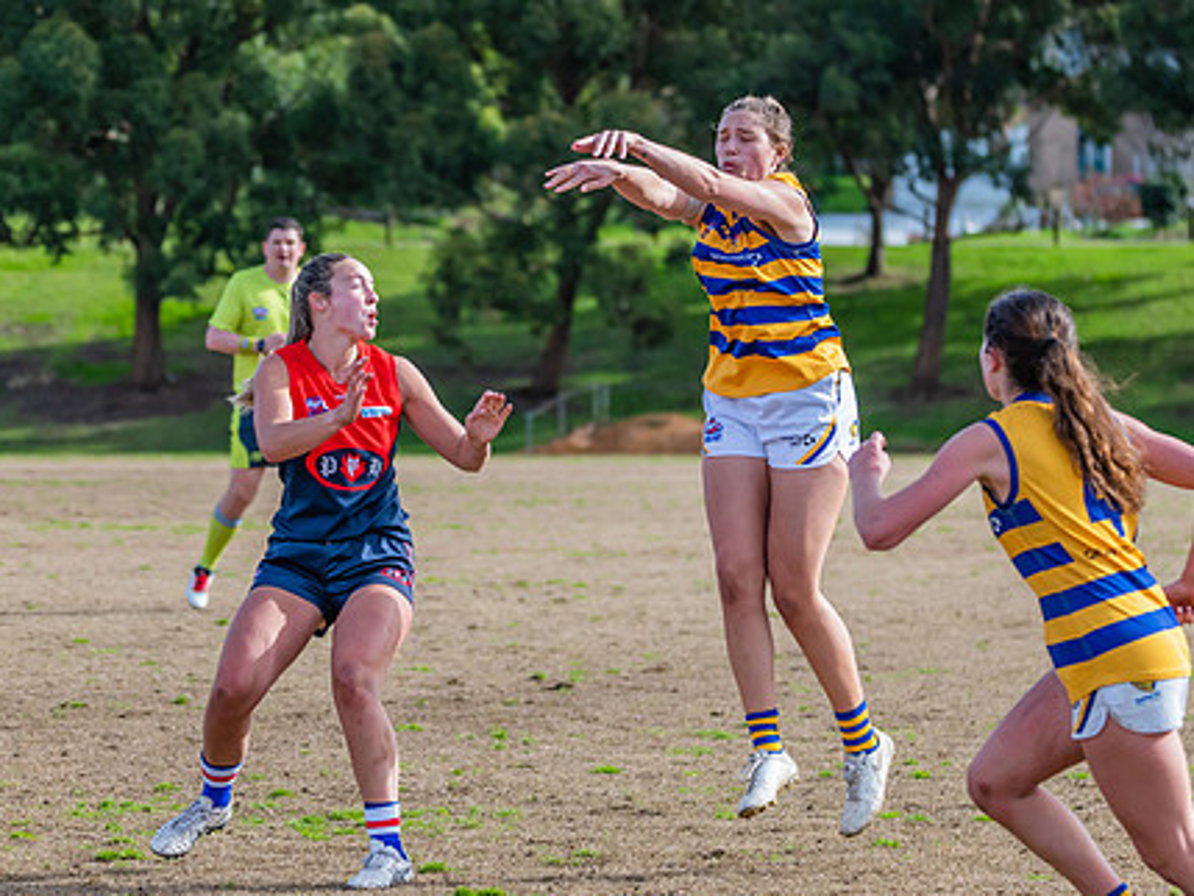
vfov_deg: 7.2
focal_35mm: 206
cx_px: 629
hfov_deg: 9.6
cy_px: 409
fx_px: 7107
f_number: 5.6
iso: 800
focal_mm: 150
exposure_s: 1/1600
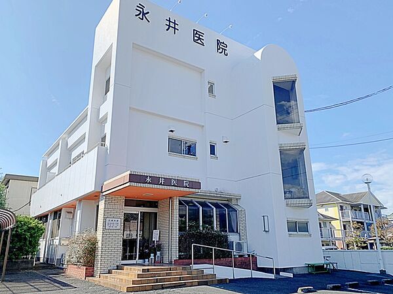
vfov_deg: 53.1
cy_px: 147
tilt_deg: +17.1
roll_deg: +3.3
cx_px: 196
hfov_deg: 67.3
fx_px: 295
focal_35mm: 26
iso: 25
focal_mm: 4.25
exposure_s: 1/2309
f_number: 1.8
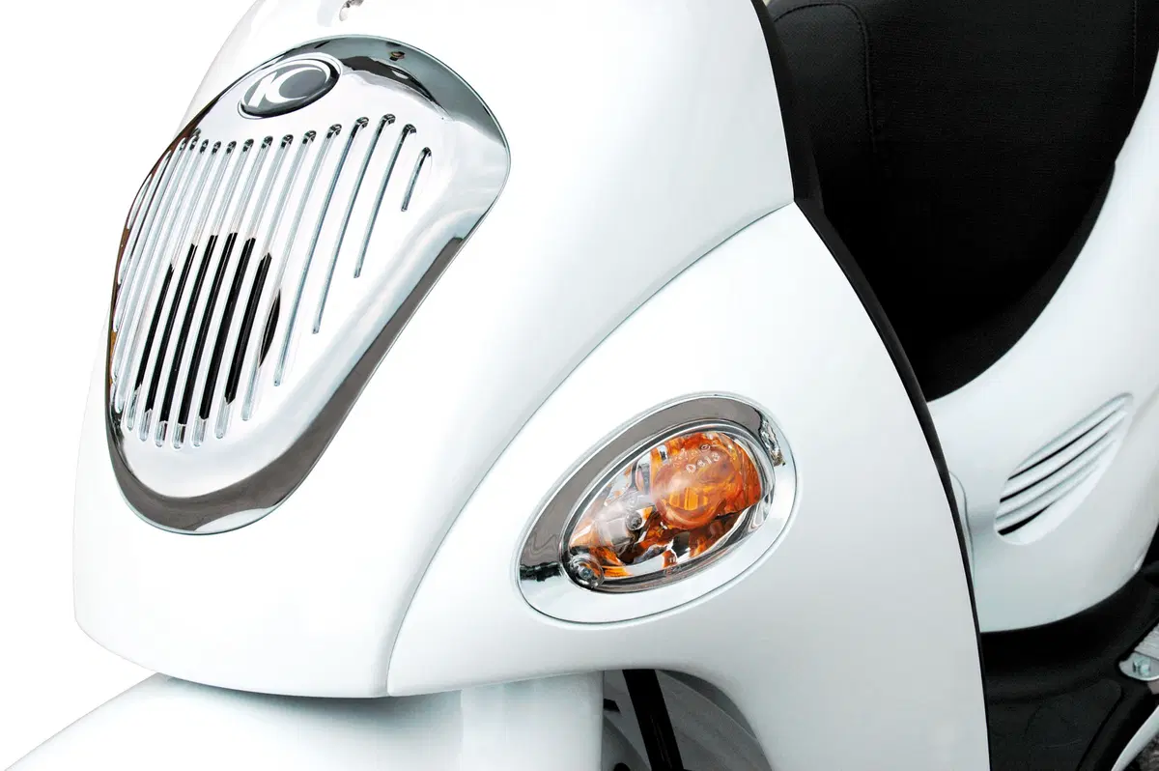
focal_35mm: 44
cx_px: 580
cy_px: 386
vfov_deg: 30.8
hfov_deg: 45.0
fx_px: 1399
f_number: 11
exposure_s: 1/500
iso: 200
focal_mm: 29
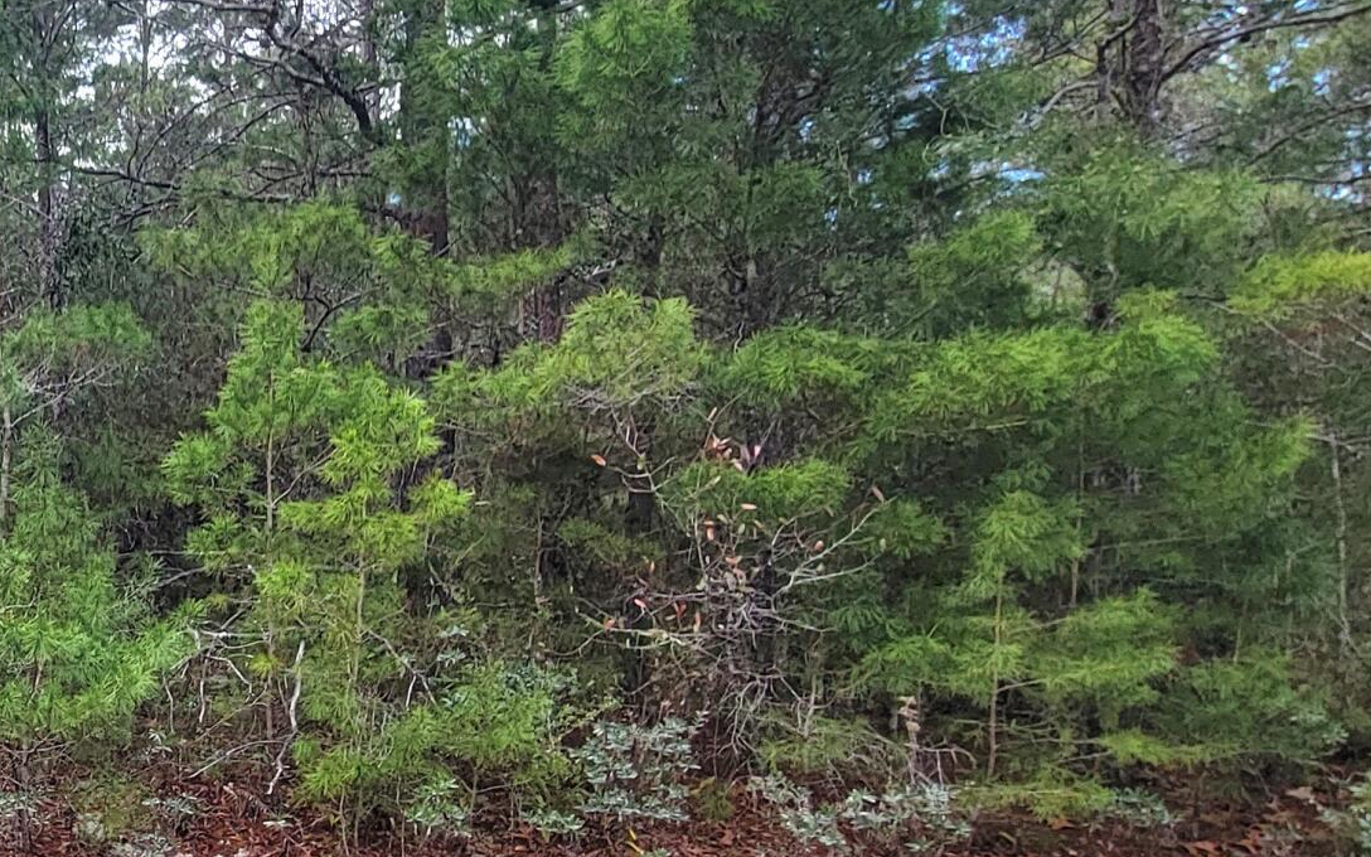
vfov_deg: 33.4
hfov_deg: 38.6
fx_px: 1420
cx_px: -257
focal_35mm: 38
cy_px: 543
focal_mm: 2.2
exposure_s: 1/400
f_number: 2.2
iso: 50
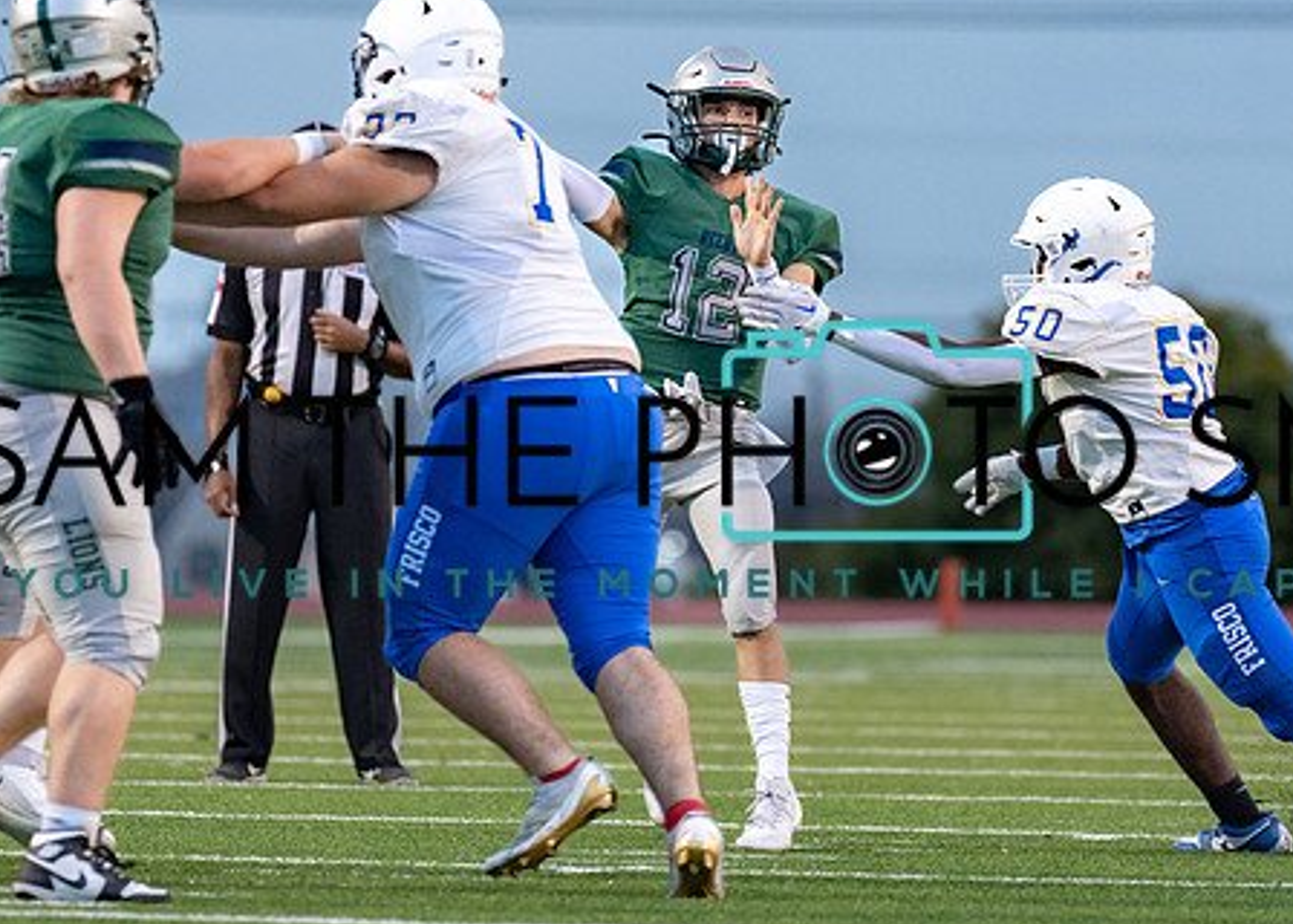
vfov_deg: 3.1
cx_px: 718
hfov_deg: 4.4
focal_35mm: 461
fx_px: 16929
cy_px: 399
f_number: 2.8
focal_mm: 200
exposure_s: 1/1000
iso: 1600
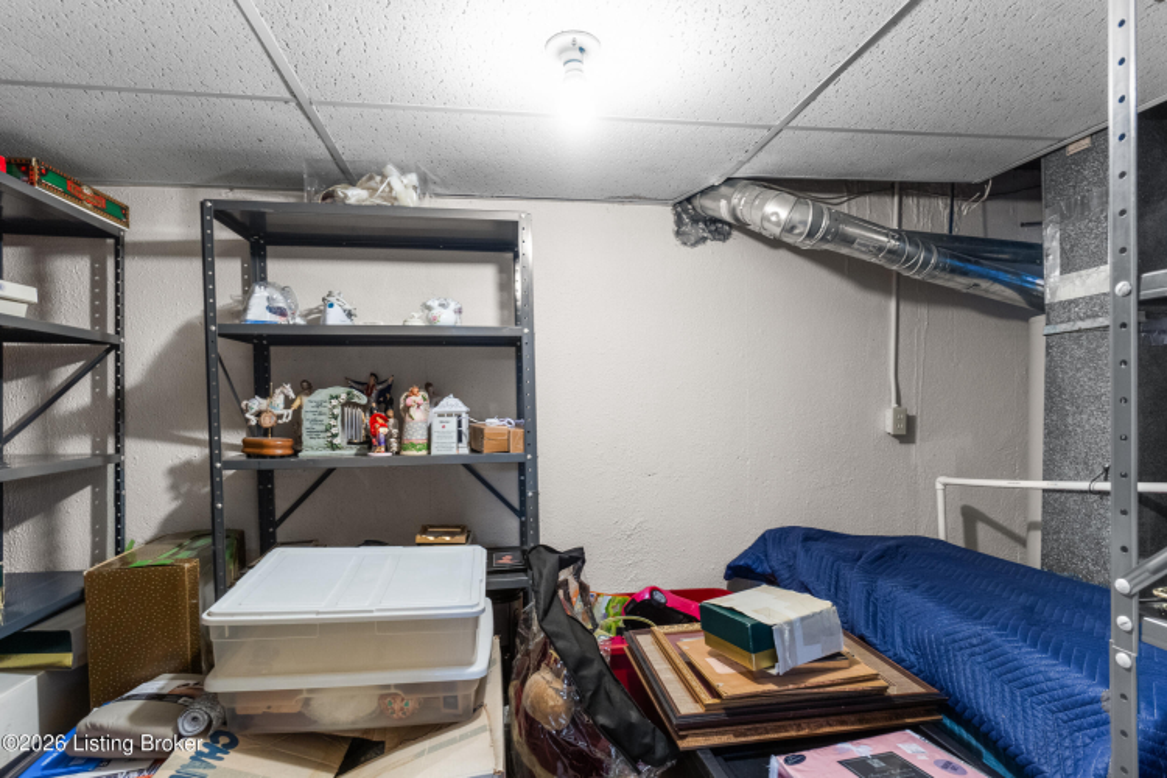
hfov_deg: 95.0
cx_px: 584
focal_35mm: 16
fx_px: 535
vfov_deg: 72.1
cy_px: 389
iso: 400
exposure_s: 1/2
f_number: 8
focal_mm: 11
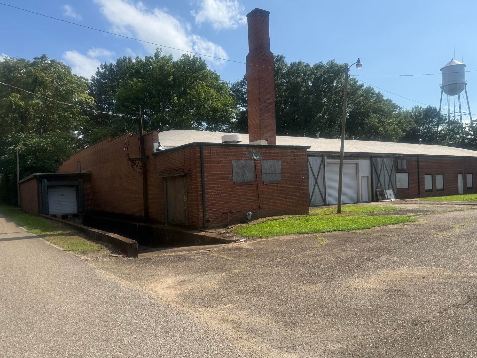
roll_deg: +2.0
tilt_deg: +0.7
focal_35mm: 26
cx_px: 244
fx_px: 358
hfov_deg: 67.3
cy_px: 185
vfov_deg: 53.1
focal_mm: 6.76
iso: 80
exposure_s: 1/4975
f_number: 1.78
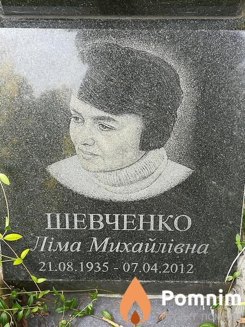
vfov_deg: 31.2
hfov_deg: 23.7
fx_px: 585
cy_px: 164
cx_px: 122
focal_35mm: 62
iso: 64
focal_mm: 3.83
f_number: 2.2
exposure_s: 1/33.3
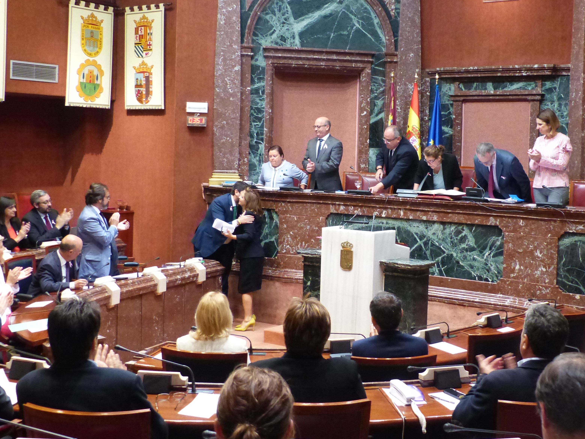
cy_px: 183
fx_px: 845
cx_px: 360
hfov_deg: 38.0
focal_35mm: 50
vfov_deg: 29.1
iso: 800
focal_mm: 7
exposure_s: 1/40
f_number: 2.8
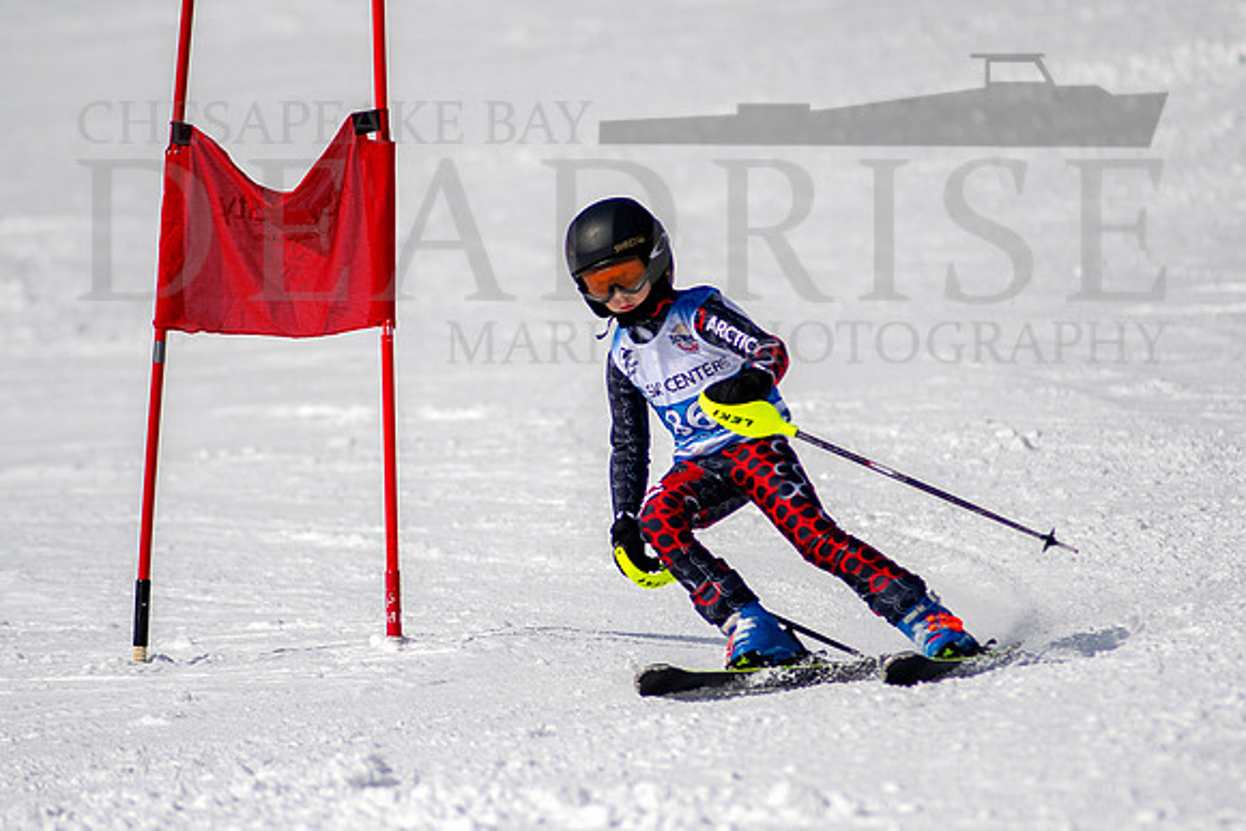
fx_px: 20043
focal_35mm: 579
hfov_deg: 3.6
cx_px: 604
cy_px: 420
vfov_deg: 2.4
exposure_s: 1/8000
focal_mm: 300
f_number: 2.8
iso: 100
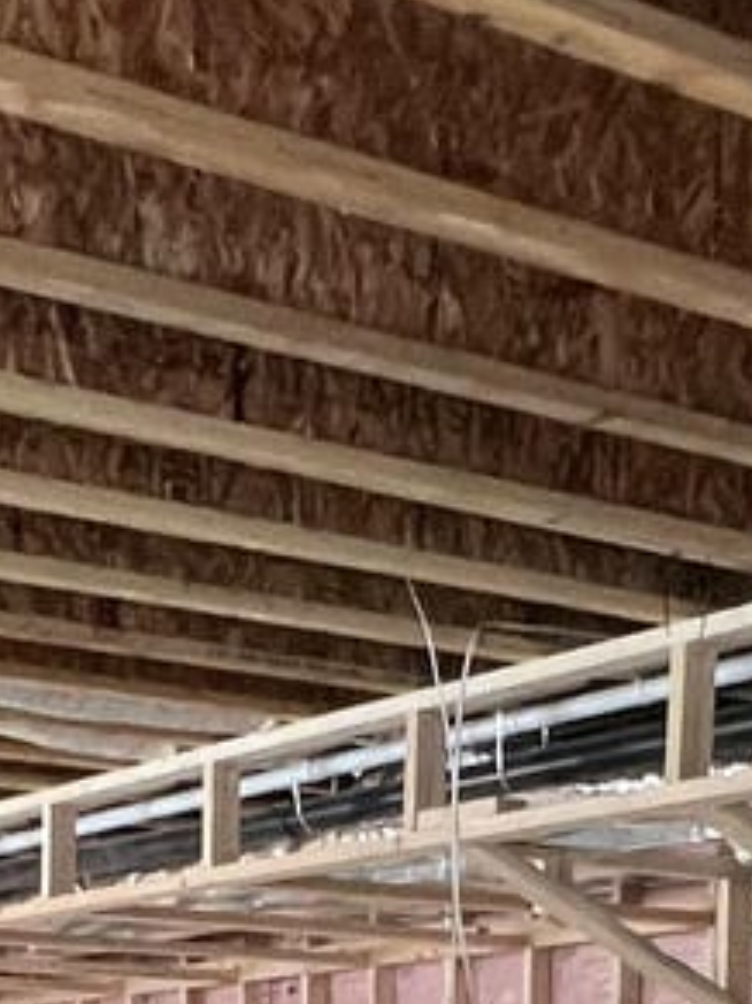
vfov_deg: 22.5
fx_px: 2203
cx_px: 181
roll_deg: -1.3
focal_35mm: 76
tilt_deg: -2.6
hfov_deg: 19.2
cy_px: 1363
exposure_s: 1/60
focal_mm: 1.57
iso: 320
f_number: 1.8
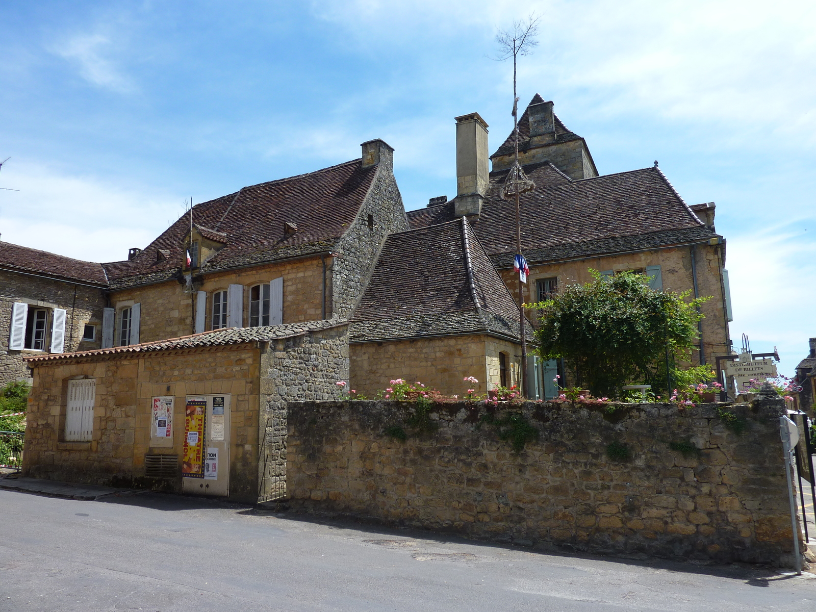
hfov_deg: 69.4
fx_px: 589
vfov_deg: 54.9
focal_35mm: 25
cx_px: 408
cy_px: 306
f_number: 4
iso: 80
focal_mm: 4.1
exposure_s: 1/500
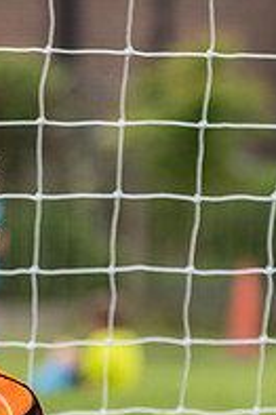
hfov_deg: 2.7
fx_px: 5921
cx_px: -32
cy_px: 470
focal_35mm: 514
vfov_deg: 4.0
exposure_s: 1/1250
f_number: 5
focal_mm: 150
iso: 500
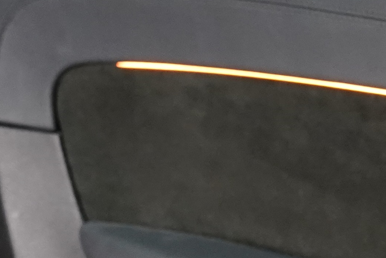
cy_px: 501
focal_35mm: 229
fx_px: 2456
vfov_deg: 5.9
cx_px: 889
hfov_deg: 8.3
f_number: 5.6
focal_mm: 40
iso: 3200
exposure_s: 1/125
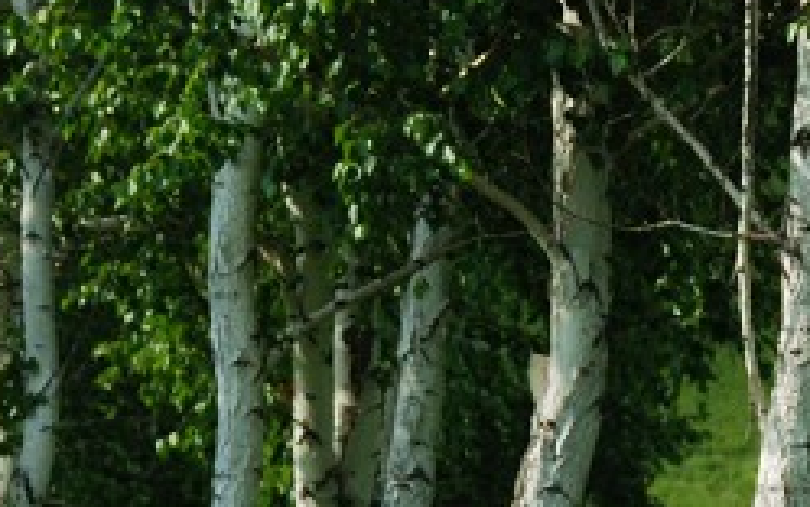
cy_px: 666
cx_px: 628
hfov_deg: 5.3
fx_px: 8681
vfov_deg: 3.3
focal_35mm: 393
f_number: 16
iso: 200
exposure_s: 1/100
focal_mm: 80
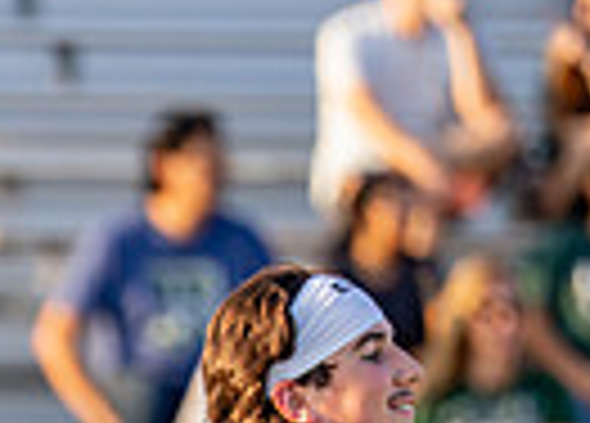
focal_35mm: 1034
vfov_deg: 1.4
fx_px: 17353
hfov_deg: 1.9
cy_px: 690
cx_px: -431
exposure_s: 1/1600
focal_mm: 194
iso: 320
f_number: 2.8
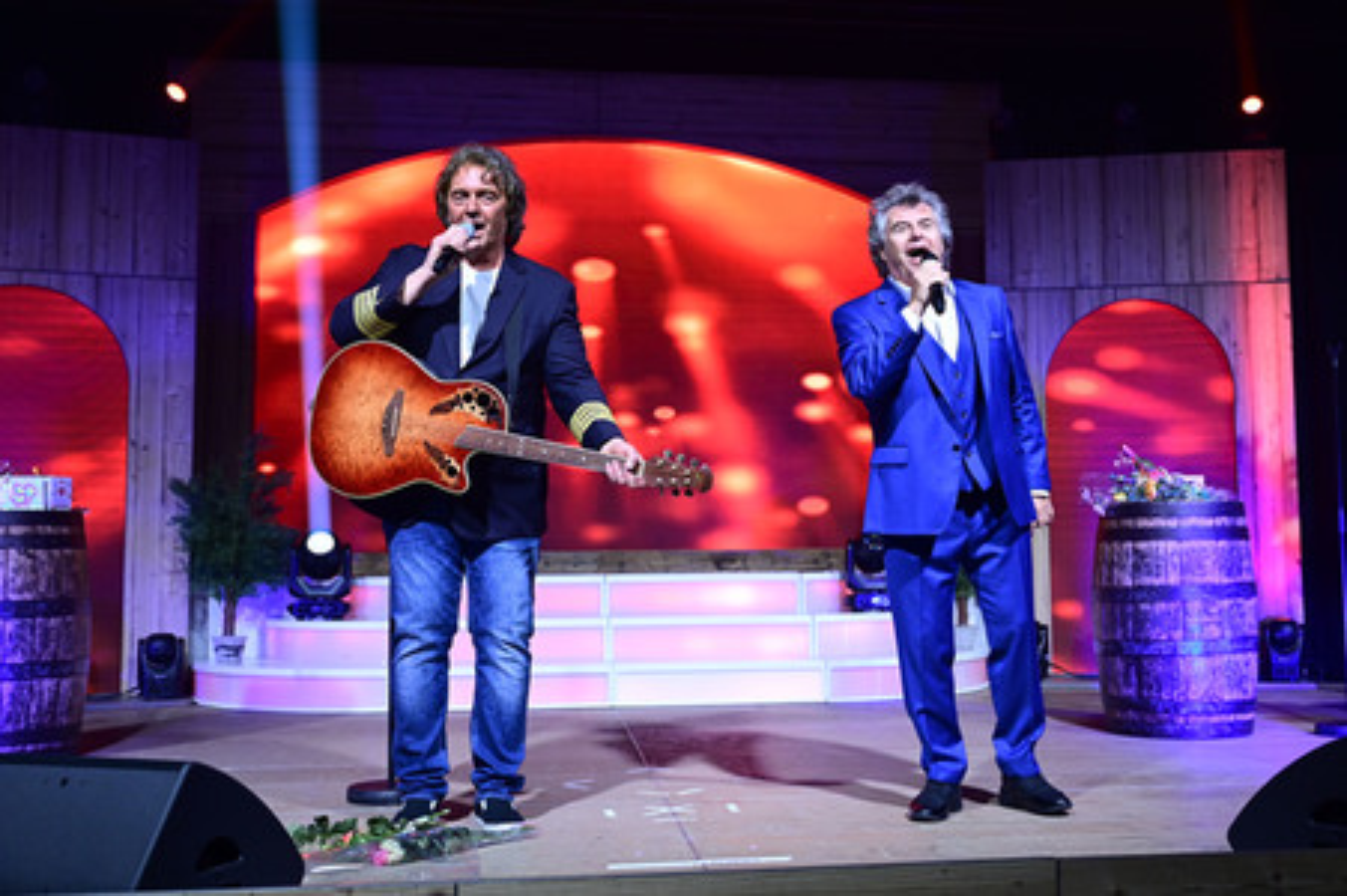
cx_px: 674
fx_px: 1421
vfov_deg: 35.0
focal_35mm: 38
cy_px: 448
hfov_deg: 50.7
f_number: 4
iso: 2000
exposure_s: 1/200
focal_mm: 38
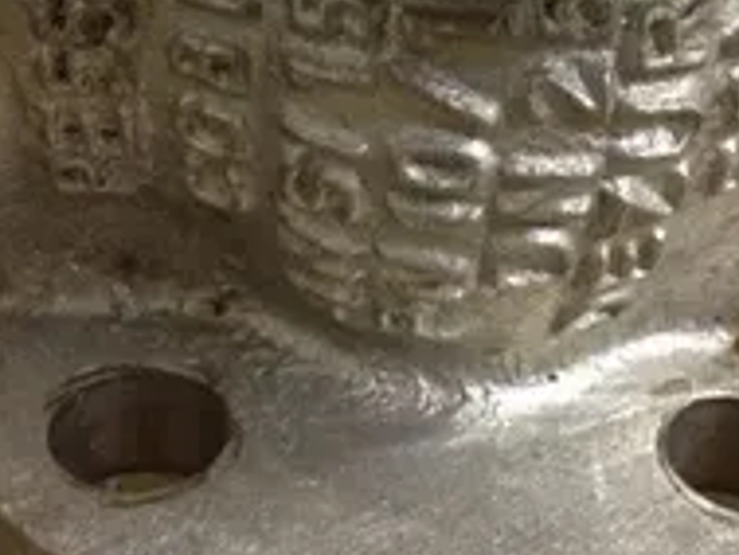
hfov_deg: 26.2
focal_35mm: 74
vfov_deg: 19.7
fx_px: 1581
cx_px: 465
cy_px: 106
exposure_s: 1/20
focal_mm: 4.28
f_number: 2.4
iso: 400
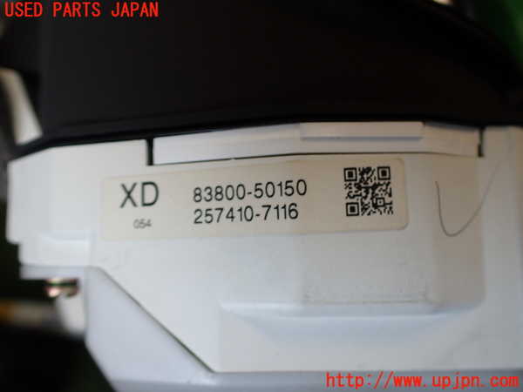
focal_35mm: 30
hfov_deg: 60.0
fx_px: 453
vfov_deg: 46.8
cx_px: 262
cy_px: 196
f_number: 2.3
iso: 160
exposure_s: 1/125
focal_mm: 5.4
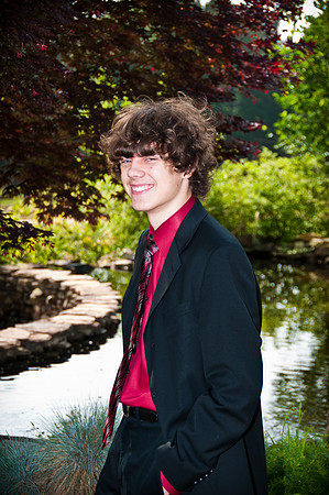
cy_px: 248
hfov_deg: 14.0
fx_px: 1340
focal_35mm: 98
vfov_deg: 20.9
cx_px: 164
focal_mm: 65
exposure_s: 1/250
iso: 200
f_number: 5
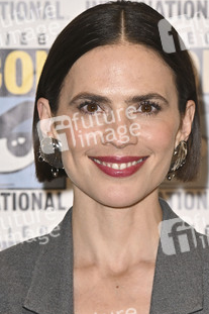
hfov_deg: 9.8
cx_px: 118
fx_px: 1220
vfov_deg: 14.7
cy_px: 181
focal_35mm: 140
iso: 2500
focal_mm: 109
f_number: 5
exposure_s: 1/250
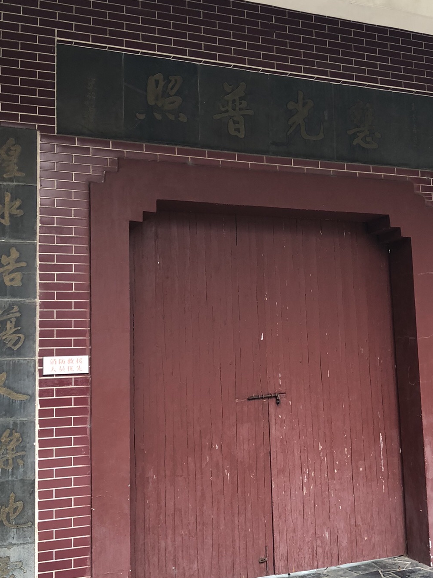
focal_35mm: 42
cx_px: 246
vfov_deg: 44.8
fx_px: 700
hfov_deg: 34.3
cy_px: 281
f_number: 1.8
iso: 40
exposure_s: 1/17
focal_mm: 4
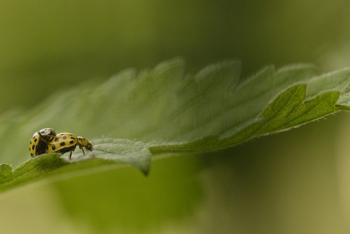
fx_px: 1624
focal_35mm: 167
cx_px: 91
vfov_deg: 8.2
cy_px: 152
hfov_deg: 12.3
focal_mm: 105
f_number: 9
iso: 500
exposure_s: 1/200
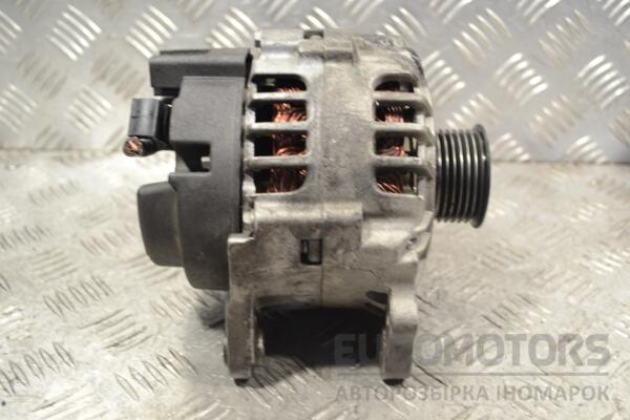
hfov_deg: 49.6
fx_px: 682
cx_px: 315
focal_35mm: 39
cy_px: 210
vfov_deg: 34.2
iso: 280
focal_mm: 26
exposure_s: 1/30
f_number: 4.2
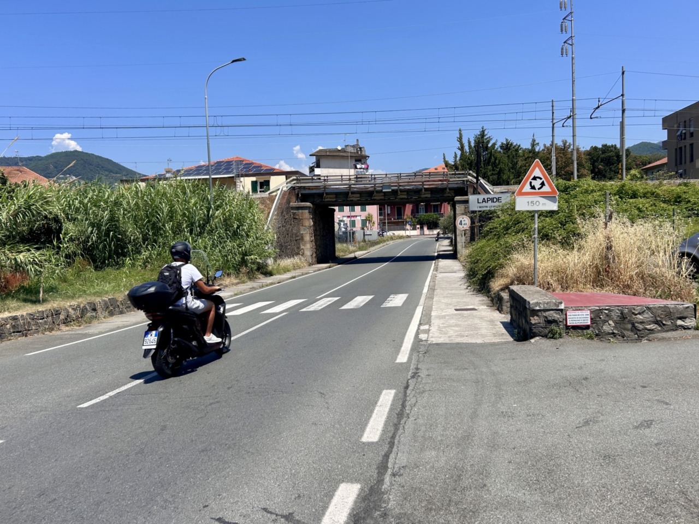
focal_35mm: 26
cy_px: 262
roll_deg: +0.8
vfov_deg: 53.1
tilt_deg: -2.6
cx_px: 350
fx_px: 525
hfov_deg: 67.3
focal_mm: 5.7
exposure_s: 1/4444
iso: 50
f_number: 1.5
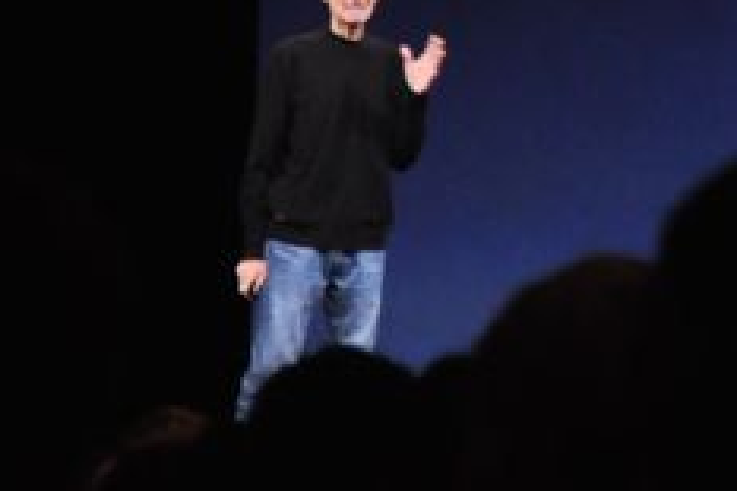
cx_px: 1066
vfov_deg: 4.0
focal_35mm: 342
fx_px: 6996
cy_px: -116
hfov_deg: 6.0
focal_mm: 70
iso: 1600
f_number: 5.3
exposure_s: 1/60
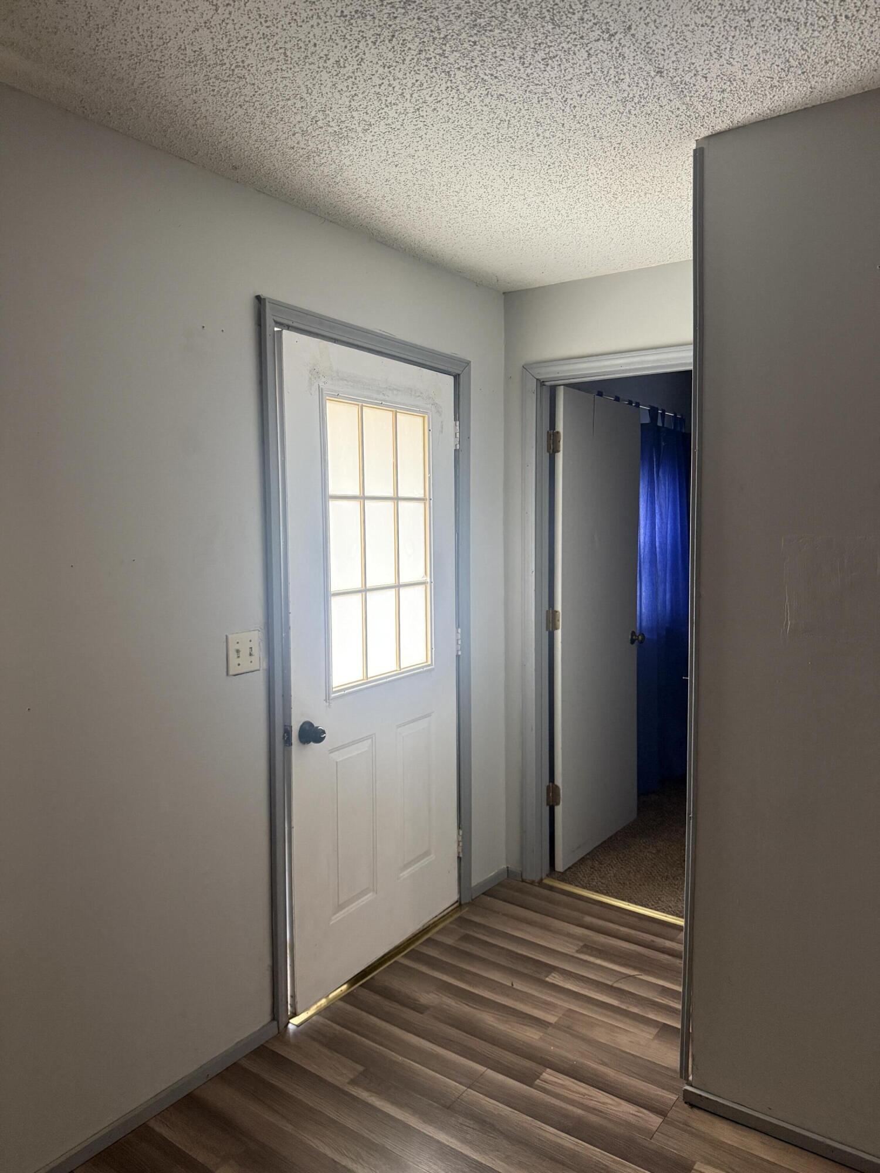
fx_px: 813
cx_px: 440
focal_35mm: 24
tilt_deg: -2.3
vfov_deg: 71.6
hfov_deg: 56.8
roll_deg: -0.2
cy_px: 586
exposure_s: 1/60
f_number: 1.78
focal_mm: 6.76
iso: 500
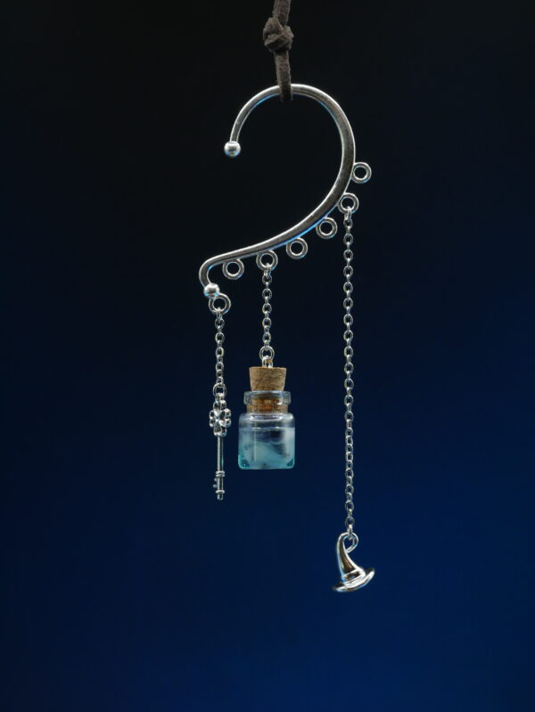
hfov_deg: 24.4
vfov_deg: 32.2
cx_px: 268
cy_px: 356
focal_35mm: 60
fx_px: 1235
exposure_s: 1/60
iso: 800
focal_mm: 30
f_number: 6.3
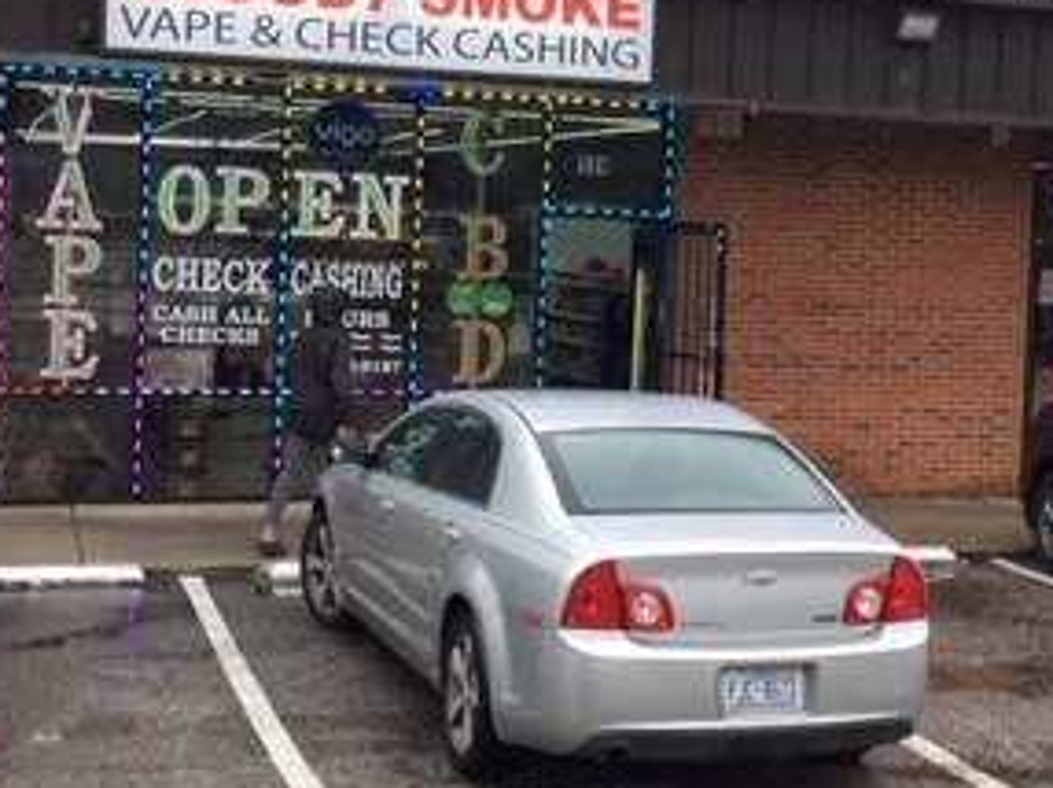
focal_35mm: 65
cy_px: 298
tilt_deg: +0.9
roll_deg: -1.9
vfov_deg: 22.5
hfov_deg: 29.7
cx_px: 659
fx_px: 1976
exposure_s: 1/187
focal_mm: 4.15
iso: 25
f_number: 2.2
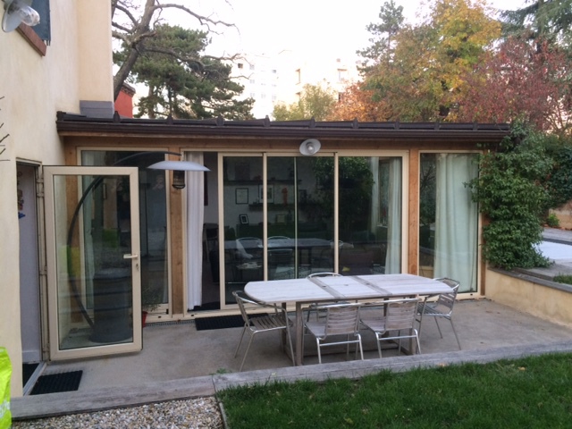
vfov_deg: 48.2
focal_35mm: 29
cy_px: 214
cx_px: 286
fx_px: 479
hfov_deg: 61.7
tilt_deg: -3.4
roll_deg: -0.2
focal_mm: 4.15
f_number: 2.2
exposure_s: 1/33
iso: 64
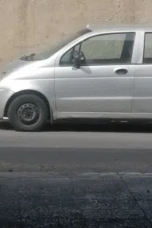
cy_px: 102
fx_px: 1325
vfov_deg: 9.9
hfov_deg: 6.6
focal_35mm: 209
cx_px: 92
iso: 50
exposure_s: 1/1626
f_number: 1.8
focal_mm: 4.75
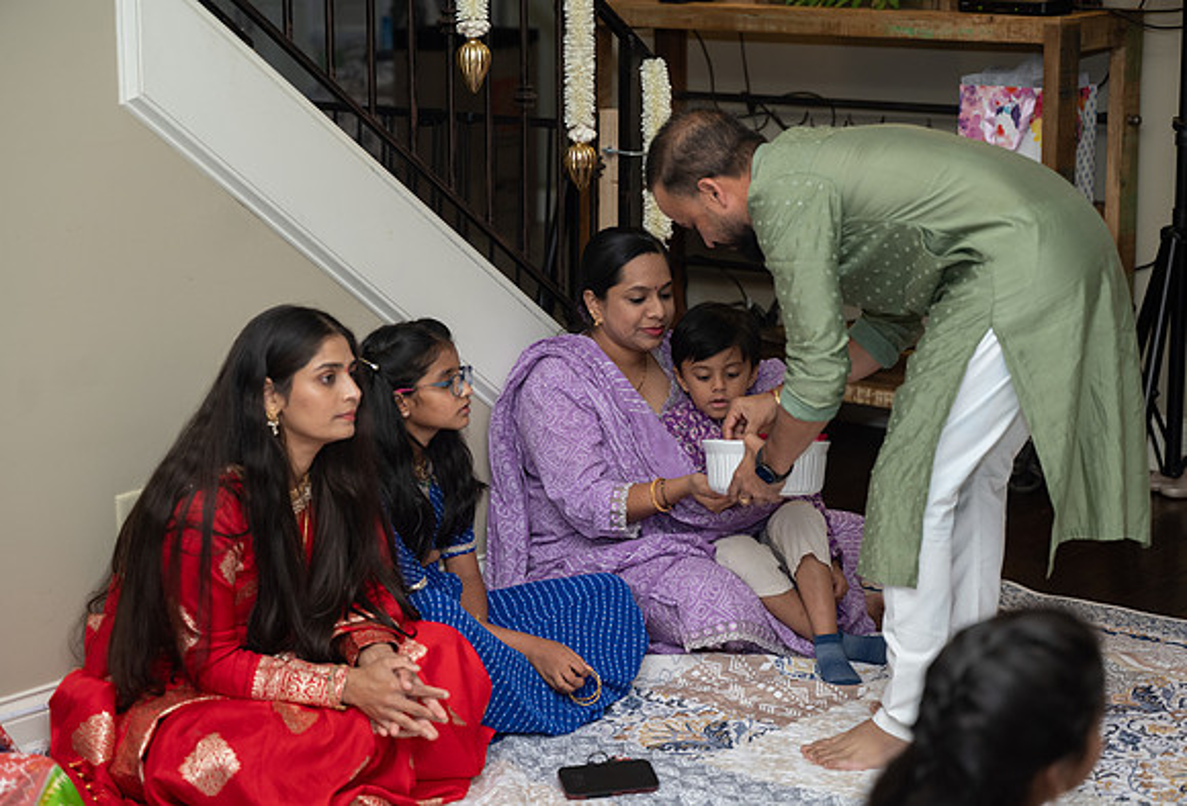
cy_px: 402
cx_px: 618
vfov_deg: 18.7
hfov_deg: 27.2
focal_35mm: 74
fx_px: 2451
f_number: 2.8
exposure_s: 1/200
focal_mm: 70
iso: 500
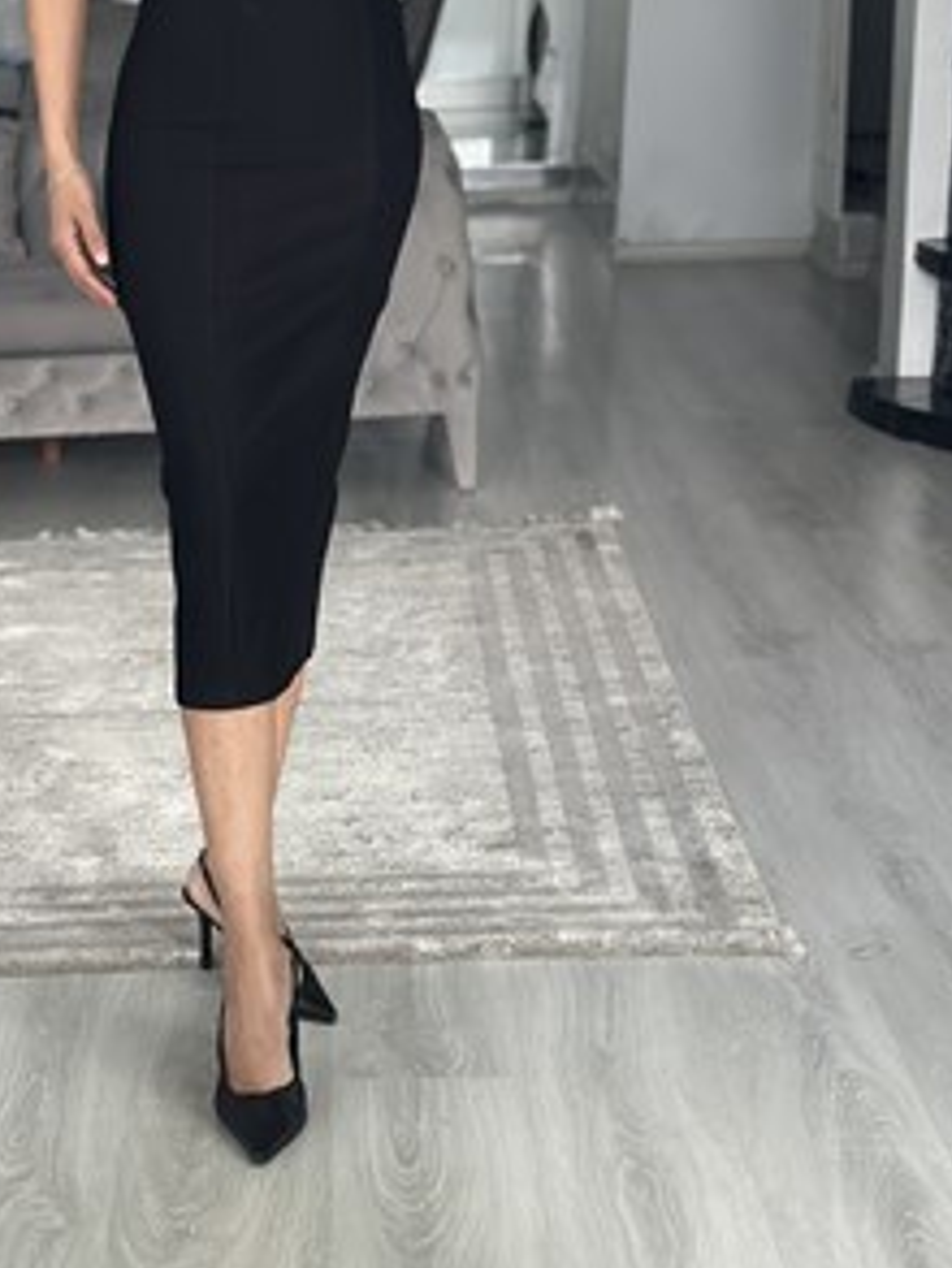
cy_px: 225
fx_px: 3041
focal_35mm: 83
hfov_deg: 17.7
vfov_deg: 23.2
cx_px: 268
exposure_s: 1/60
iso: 320
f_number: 1.78
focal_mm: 6.86
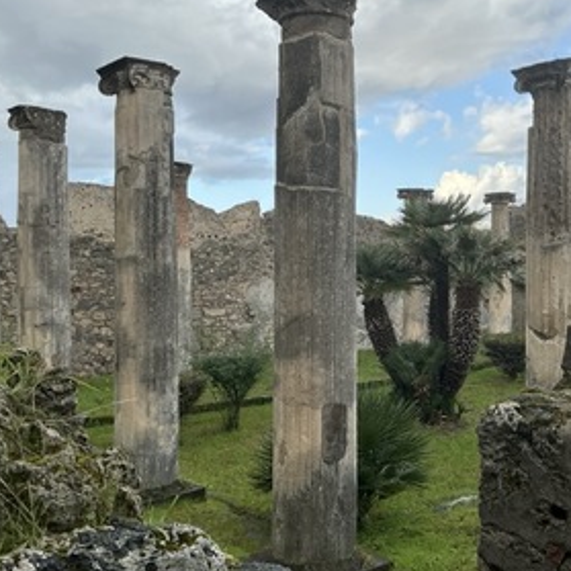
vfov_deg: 42.8
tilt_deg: -0.6
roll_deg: +0.3
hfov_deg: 42.0
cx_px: 403
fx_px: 728
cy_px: 286
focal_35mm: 39
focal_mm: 3
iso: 25
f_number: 1.8
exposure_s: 1/683
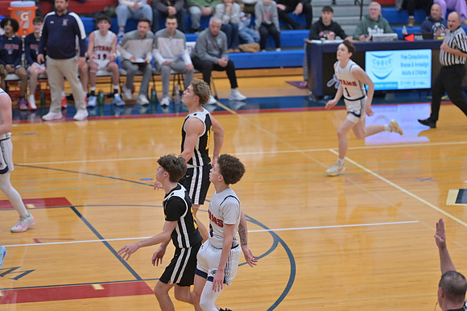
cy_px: 156
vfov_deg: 9.1
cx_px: 234
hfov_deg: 13.7
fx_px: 1945
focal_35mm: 150
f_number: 4
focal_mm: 150
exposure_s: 1/800
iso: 3600
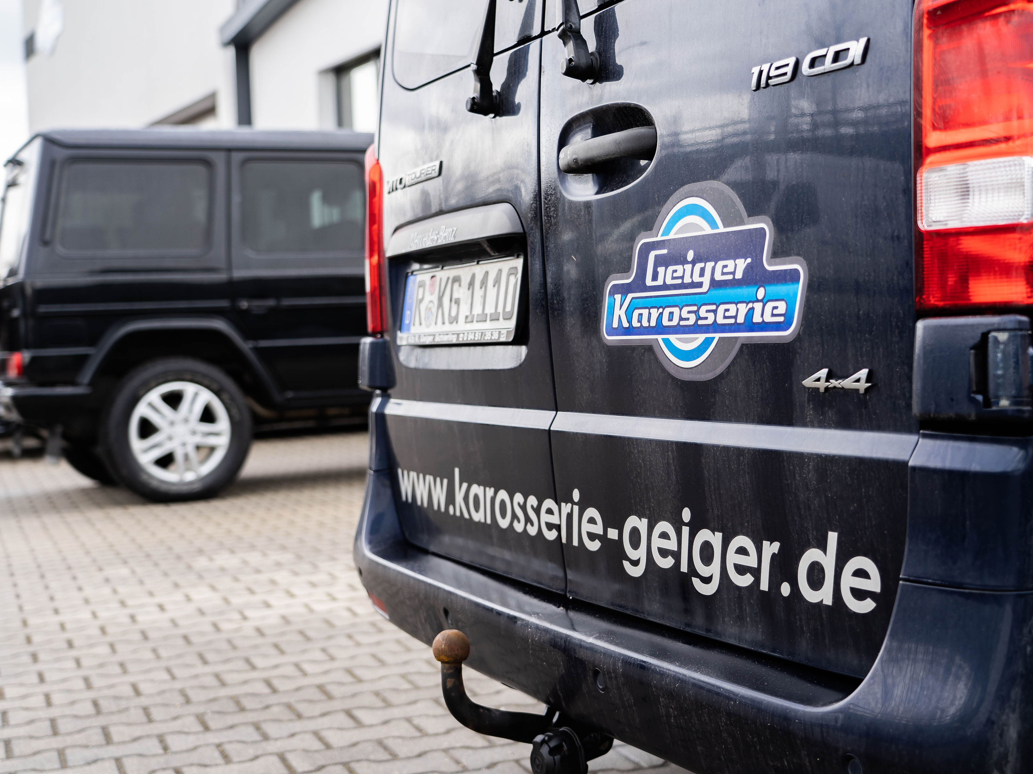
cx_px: 523
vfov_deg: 29.1
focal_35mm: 50
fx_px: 1492
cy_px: 386
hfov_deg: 38.2
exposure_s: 1/100
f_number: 4
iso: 100
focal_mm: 46
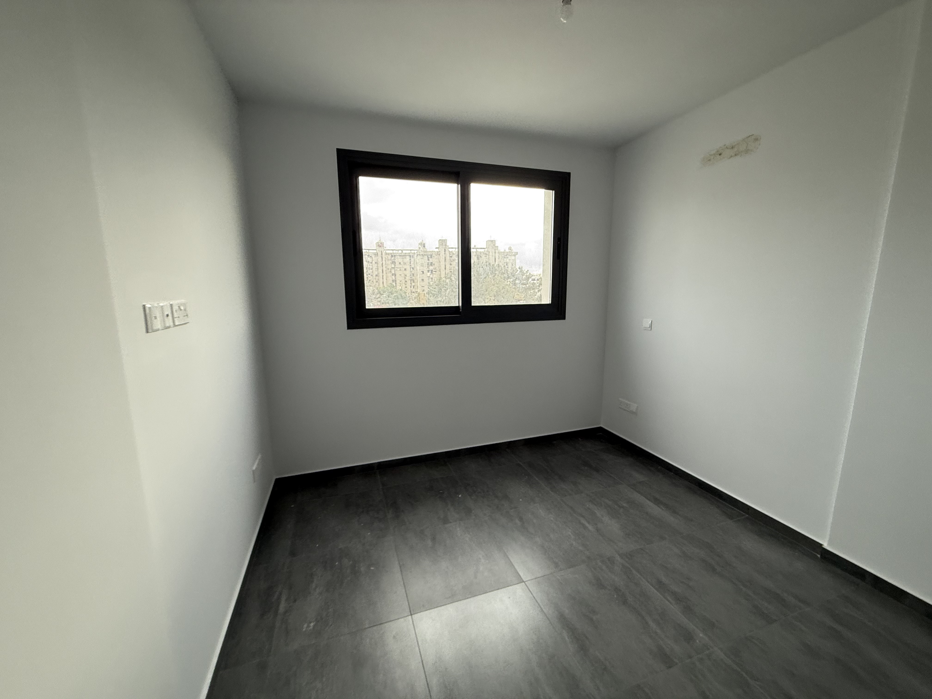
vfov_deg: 85.7
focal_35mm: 14
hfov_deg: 102.1
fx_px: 377
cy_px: 350
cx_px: 466
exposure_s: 1/99
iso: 100
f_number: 2.2
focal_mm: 2.22
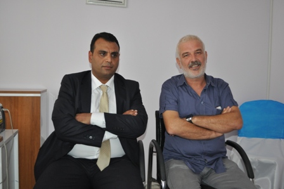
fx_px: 284
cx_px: 142
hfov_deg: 53.2
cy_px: 94
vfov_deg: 36.8
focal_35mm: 36
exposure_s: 1/60
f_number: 4
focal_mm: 24
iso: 800
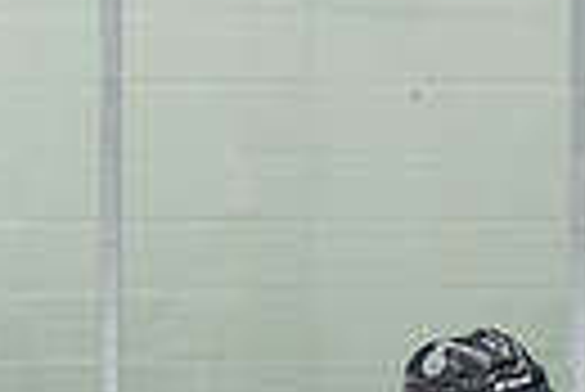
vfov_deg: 2.2
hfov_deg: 3.3
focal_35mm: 623
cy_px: 804
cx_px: -736
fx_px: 10135
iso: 4000
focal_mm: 82
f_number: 2.8
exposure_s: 1/800
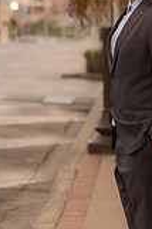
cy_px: 97
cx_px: 175
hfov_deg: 6.5
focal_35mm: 210
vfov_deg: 9.8
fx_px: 1333
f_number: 1.4
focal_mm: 50
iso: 500
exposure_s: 1/100
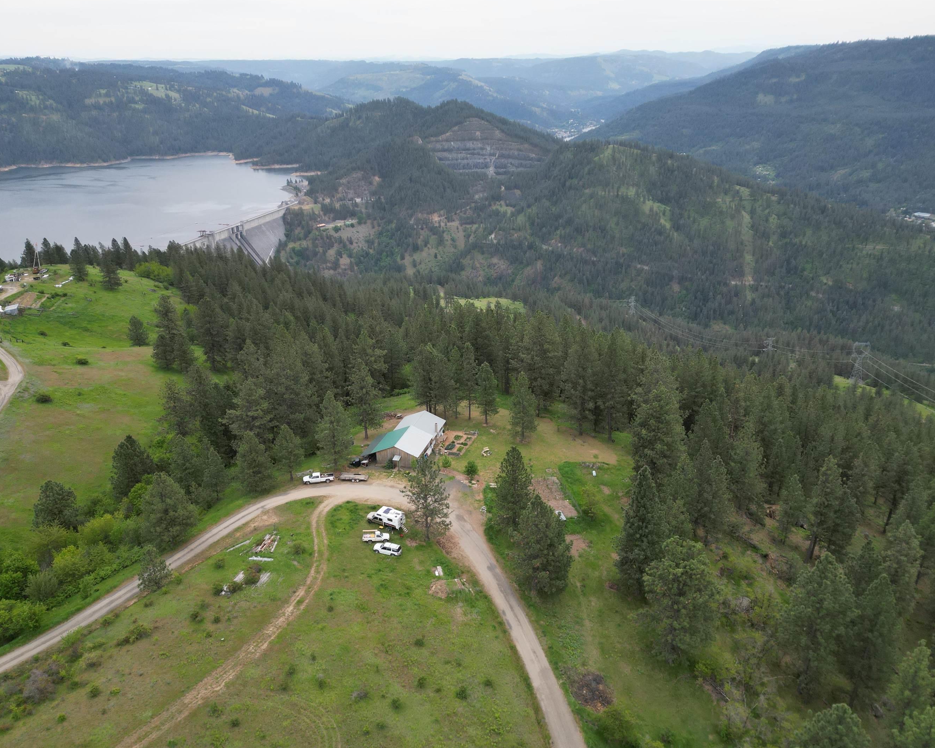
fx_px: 747
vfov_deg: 53.2
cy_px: 394
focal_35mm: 27
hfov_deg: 64.1
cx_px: 475
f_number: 1.7
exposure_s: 1/2000
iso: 200
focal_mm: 6.72
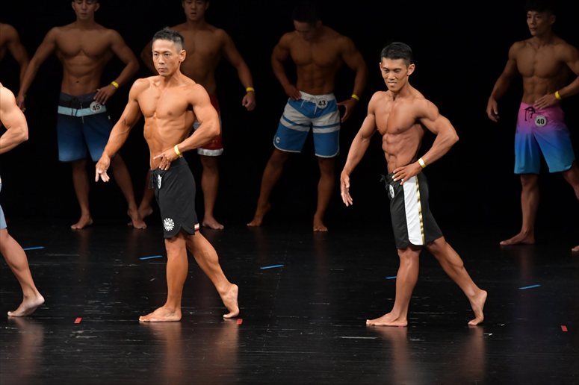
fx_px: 4340
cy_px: 192
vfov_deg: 5.1
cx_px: 290
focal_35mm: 270
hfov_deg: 7.6
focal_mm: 180
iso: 3200
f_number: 5.6
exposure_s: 1/400
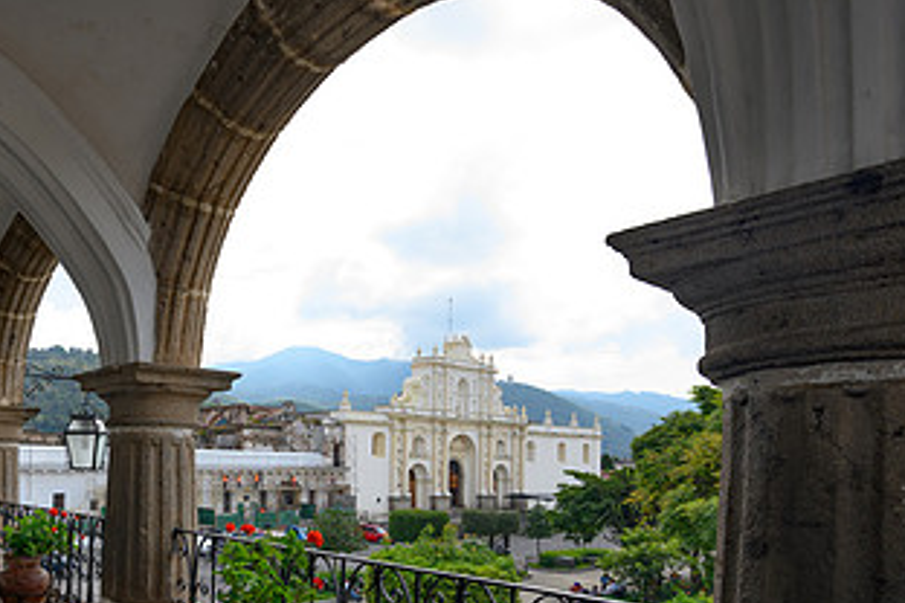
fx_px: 654
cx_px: 162
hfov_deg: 62.6
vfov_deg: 47.4
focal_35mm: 26
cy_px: 462
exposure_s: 1/125
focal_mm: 14
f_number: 5.6
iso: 64
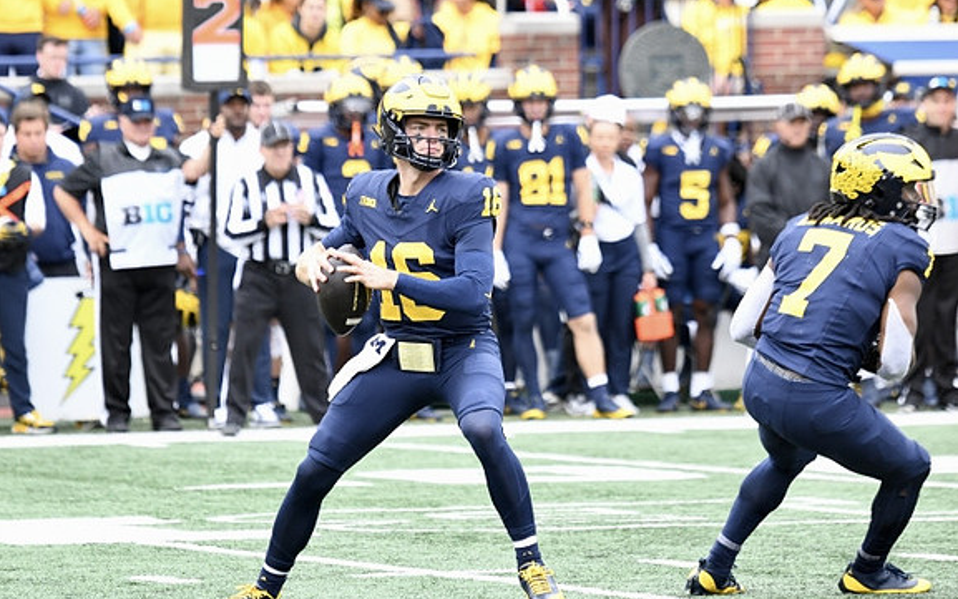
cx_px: 480
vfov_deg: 4.0
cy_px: 301
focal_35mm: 332
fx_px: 8671
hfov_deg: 6.3
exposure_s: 1/1250
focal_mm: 270
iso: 1600
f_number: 5.6
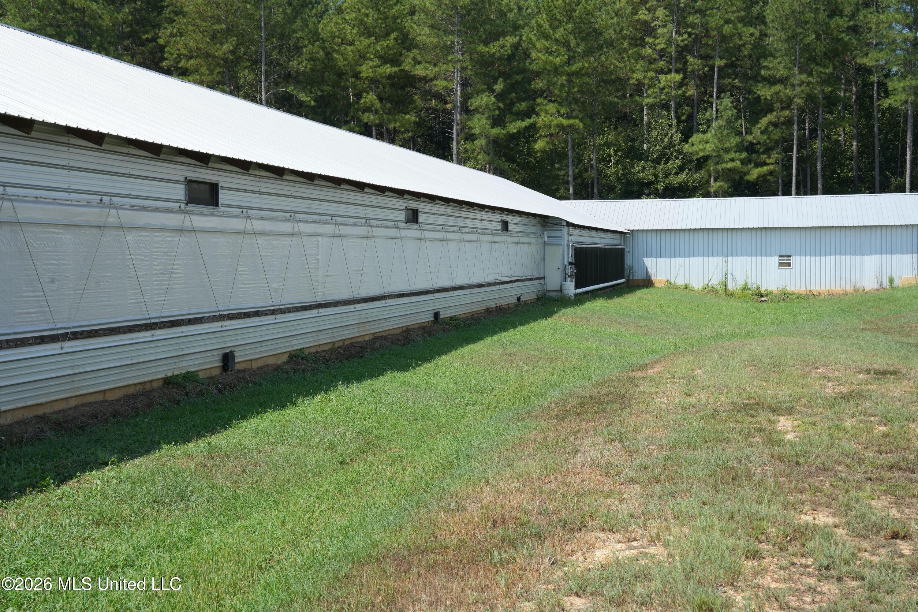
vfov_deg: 22.6
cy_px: 306
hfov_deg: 33.4
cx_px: 459
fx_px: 1530
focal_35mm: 60
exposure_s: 1/250
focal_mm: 60
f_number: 13
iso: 400
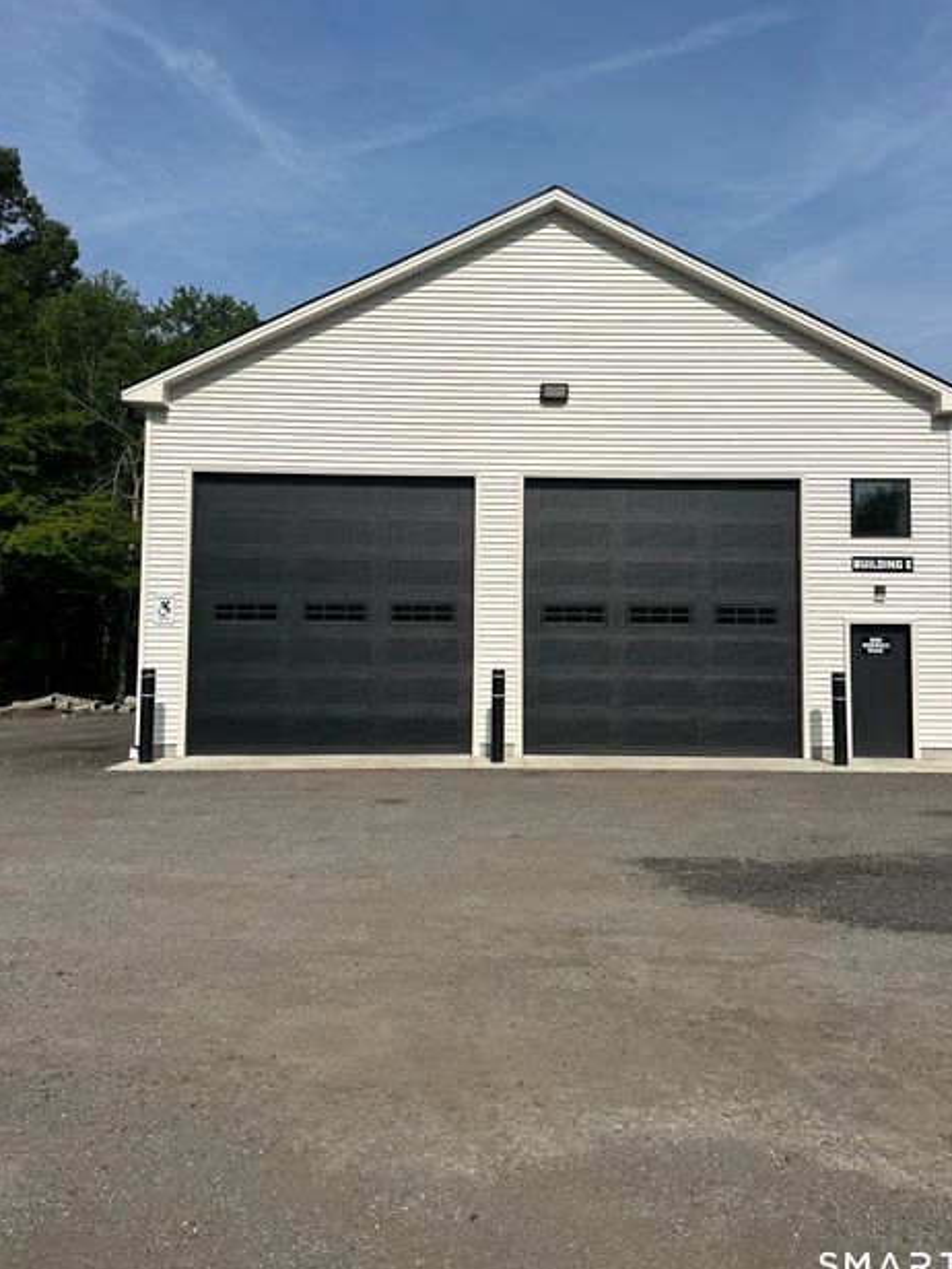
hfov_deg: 53.0
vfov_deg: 67.3
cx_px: 511
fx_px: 953
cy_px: 605
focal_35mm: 26
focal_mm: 6.86
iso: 80
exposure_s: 1/9709
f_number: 1.78
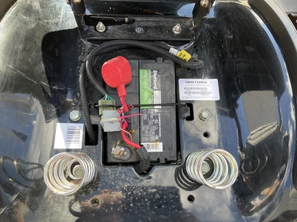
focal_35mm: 30
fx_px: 257
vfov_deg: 46.8
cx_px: 150
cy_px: 113
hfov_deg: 60.0
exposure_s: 1/122
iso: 20
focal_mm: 3
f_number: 1.8
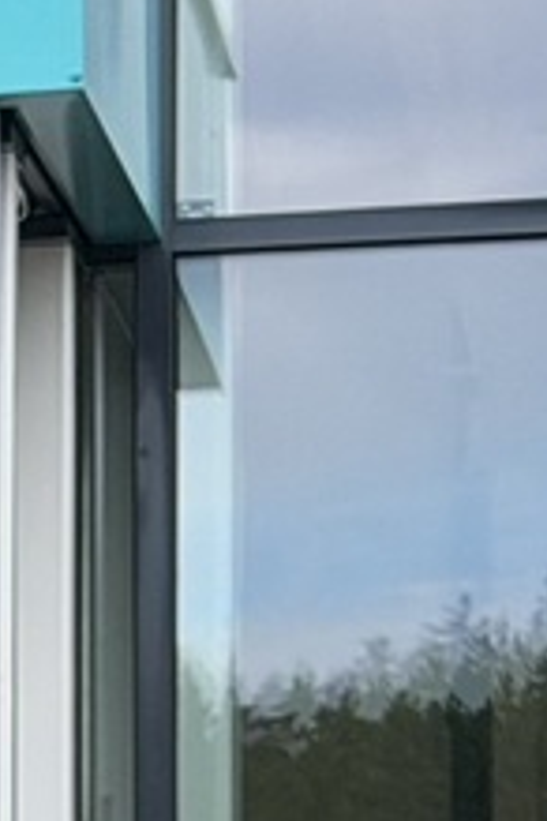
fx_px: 7498
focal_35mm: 329
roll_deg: -0.2
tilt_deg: +0.1
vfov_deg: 6.2
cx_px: -1900
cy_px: 1267
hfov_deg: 3.9
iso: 64
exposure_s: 1/939
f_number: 1.78
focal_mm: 6.76
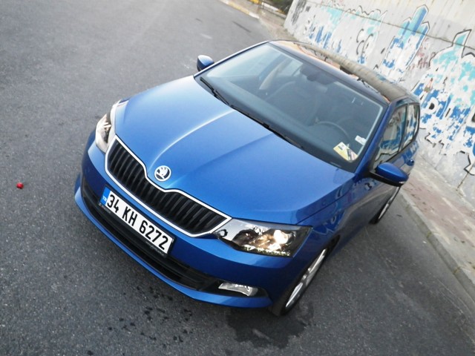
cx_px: 238
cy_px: 178
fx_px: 467
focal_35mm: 34
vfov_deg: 41.8
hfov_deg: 54.0
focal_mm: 6.1
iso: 320
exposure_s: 1/50
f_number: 3.8
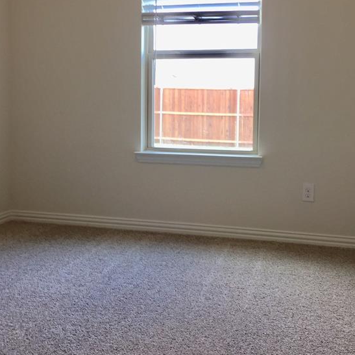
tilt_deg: -5.0
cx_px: 184
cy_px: 141
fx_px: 557
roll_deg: -2.0
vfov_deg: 35.2
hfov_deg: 35.4
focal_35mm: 48
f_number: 2.2
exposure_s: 1/40
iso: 32
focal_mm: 4.15
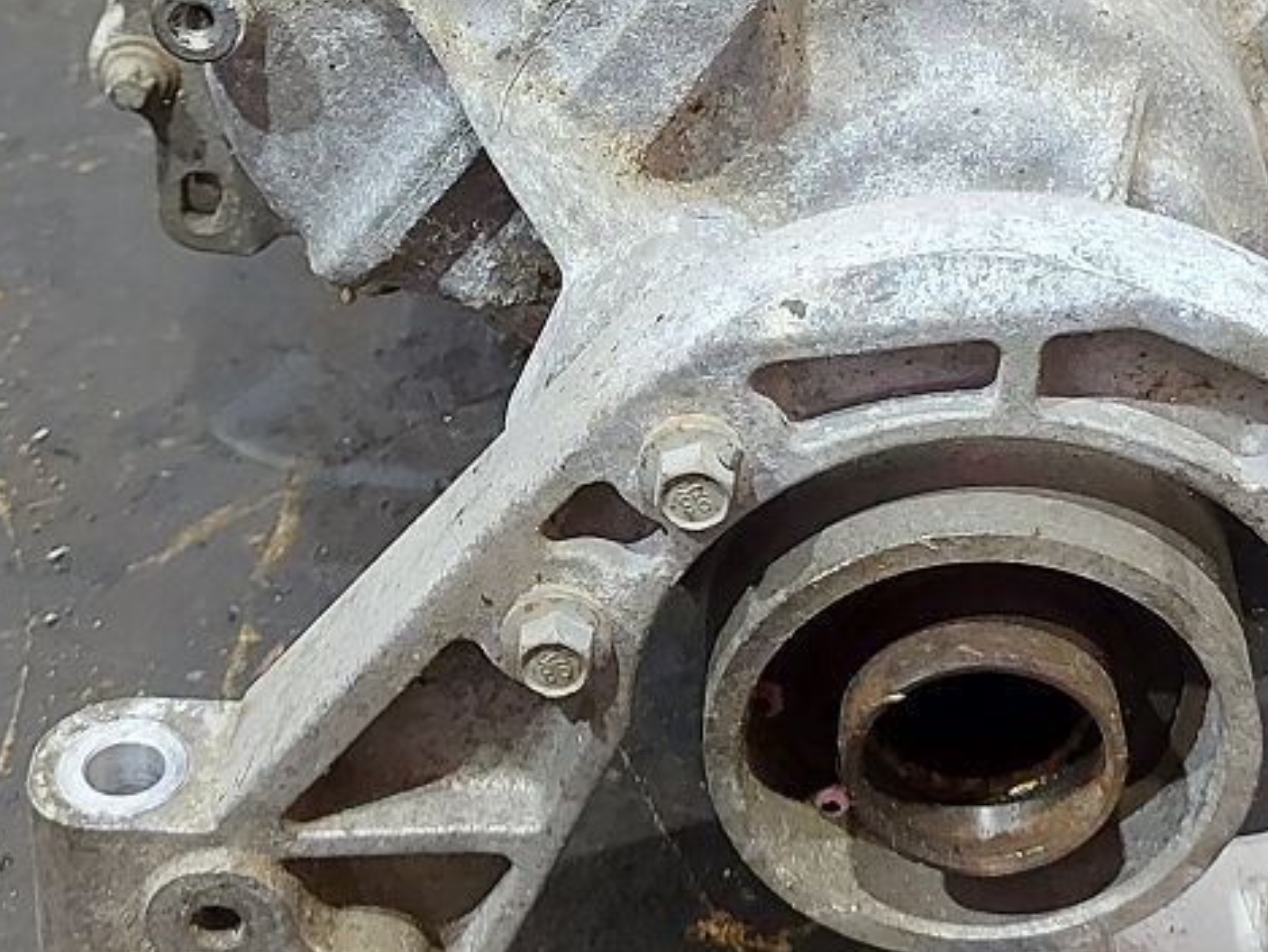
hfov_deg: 27.4
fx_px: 2601
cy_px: 3
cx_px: 675
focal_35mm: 71
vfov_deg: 20.1
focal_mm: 5.23
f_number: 1.8
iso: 200
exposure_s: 1/25
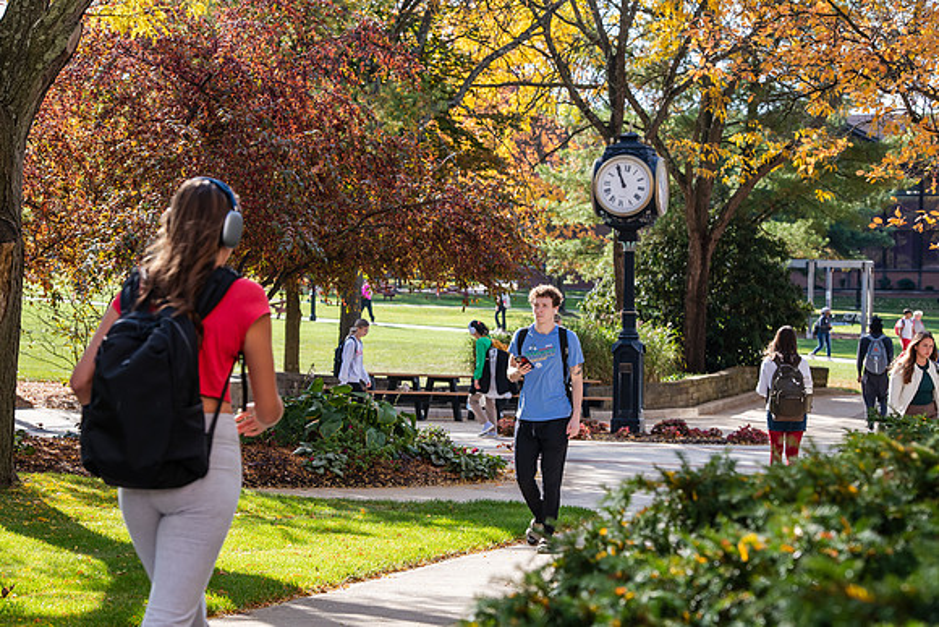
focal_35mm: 100
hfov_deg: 20.4
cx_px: 470
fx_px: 2609
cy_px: 314
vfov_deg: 13.7
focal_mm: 100
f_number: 7.1
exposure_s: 1/250
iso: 400
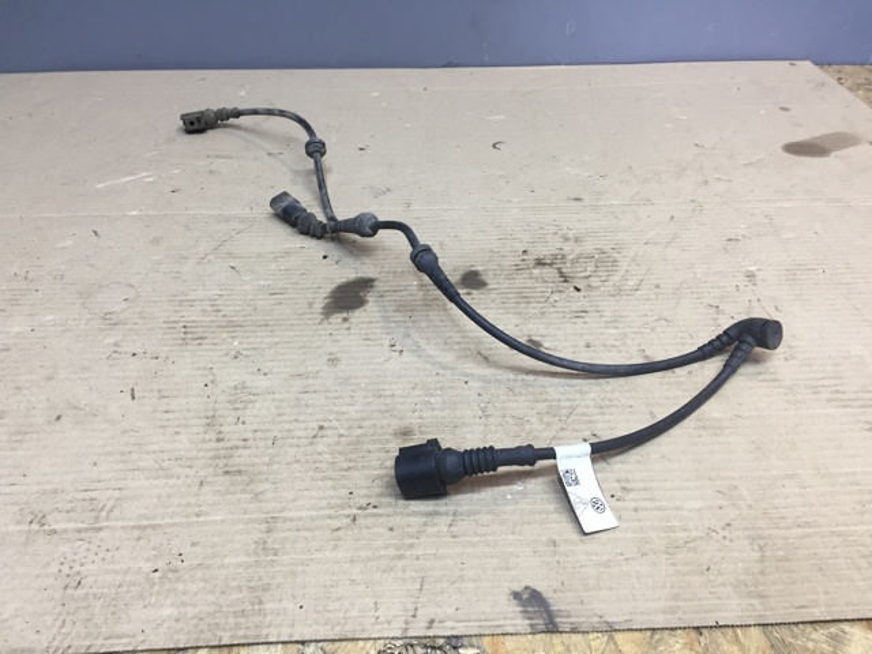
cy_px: 327
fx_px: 731
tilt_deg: -38.5
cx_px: 436
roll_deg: +0.0
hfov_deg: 61.7
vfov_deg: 48.2
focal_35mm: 29
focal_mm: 4.15
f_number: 2.2
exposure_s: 1/33
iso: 64
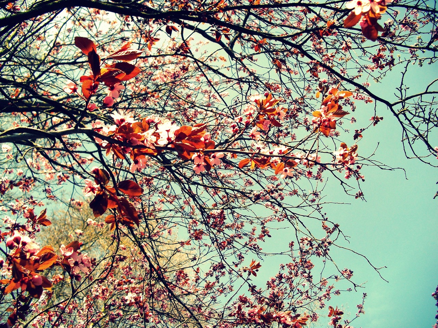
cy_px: 164
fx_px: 456
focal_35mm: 36
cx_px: 219
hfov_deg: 51.4
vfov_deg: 39.7
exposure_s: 1/100
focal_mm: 6.3
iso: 100
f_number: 7.8
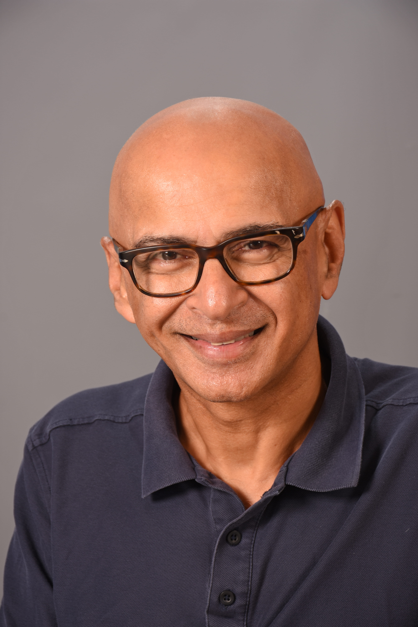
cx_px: 209
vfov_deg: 16.1
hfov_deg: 10.8
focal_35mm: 128
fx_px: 2220
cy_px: 314
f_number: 9
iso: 125
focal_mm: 85
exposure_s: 1/100
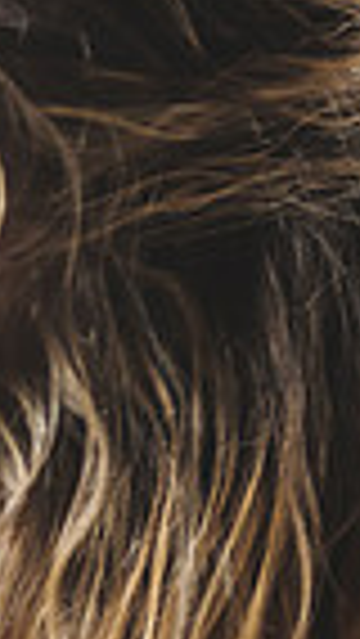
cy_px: 772
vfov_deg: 4.0
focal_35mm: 534
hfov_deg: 2.3
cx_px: -819
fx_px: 9051
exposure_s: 1/200
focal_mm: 125
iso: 1600
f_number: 2.8
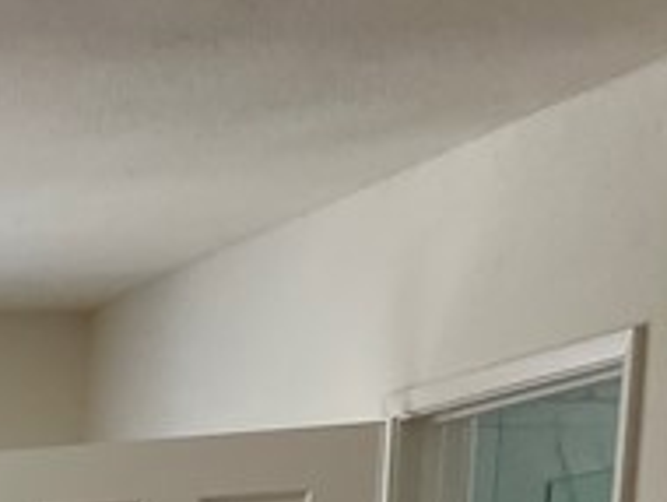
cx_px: -597
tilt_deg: -9.9
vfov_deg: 9.3
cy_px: 1257
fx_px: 2701
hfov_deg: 12.6
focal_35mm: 140
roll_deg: +1.7
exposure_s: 1/120
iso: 100
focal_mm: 5.1
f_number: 1.6
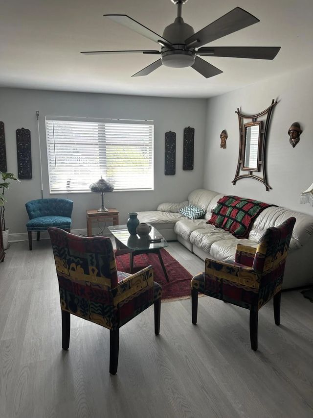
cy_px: 209
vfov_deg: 71.6
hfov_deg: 56.8
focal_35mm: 24
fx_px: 289
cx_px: 156
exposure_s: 1/121
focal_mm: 6.86
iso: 125
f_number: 1.78
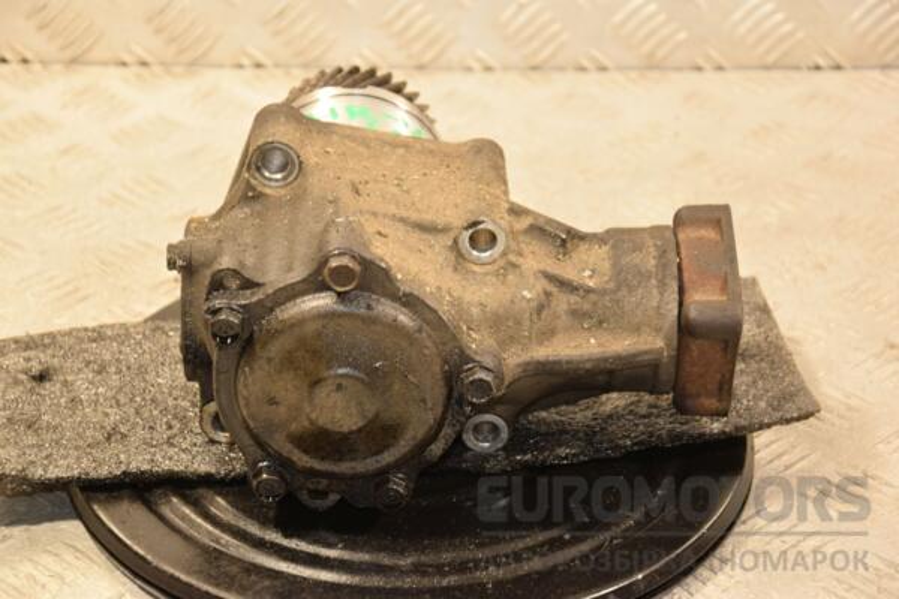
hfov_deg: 19.5
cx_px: 450
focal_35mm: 105
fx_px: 2622
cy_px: 300
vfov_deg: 13.0
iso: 800
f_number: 5.3
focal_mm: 70
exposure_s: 1/100
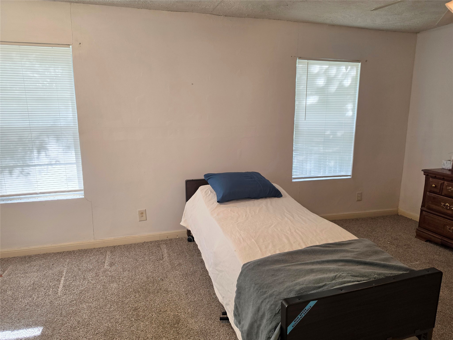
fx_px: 301
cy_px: 170
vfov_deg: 58.9
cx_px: 226
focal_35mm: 23
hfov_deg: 73.9
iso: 100
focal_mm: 6.5
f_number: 1.4
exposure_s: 1/120
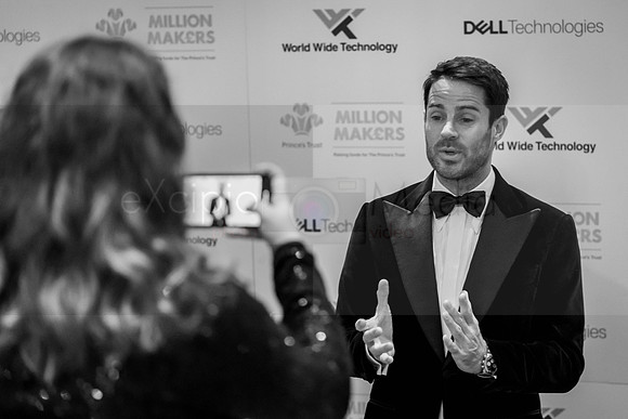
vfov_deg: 13.8
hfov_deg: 20.5
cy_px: 201
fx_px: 1735
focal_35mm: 99
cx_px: 343
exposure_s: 1/100
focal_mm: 91
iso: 5000
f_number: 2.8
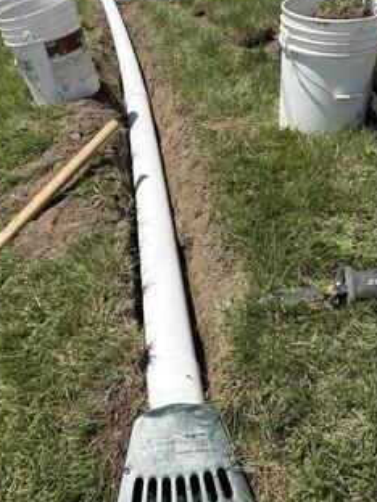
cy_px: 233
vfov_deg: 46.8
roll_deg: +3.2
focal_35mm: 40
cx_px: 188
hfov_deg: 36.0
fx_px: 581
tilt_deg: -26.6
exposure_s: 1/6329
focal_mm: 5.96
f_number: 1.6
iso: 64
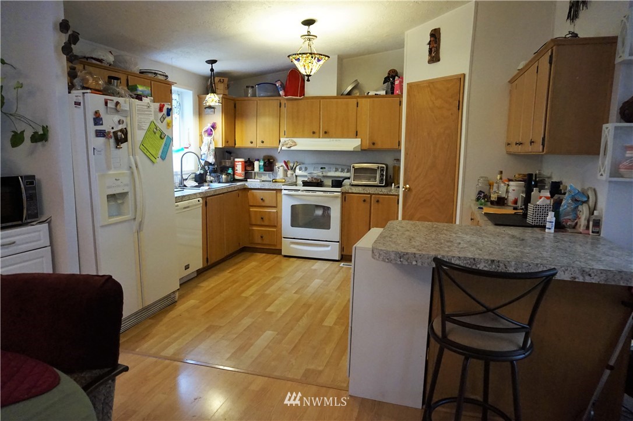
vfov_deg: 53.0
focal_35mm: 24
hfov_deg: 73.8
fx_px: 422
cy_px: 210
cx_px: 316
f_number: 3.5
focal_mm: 16
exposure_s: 1/160
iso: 2500
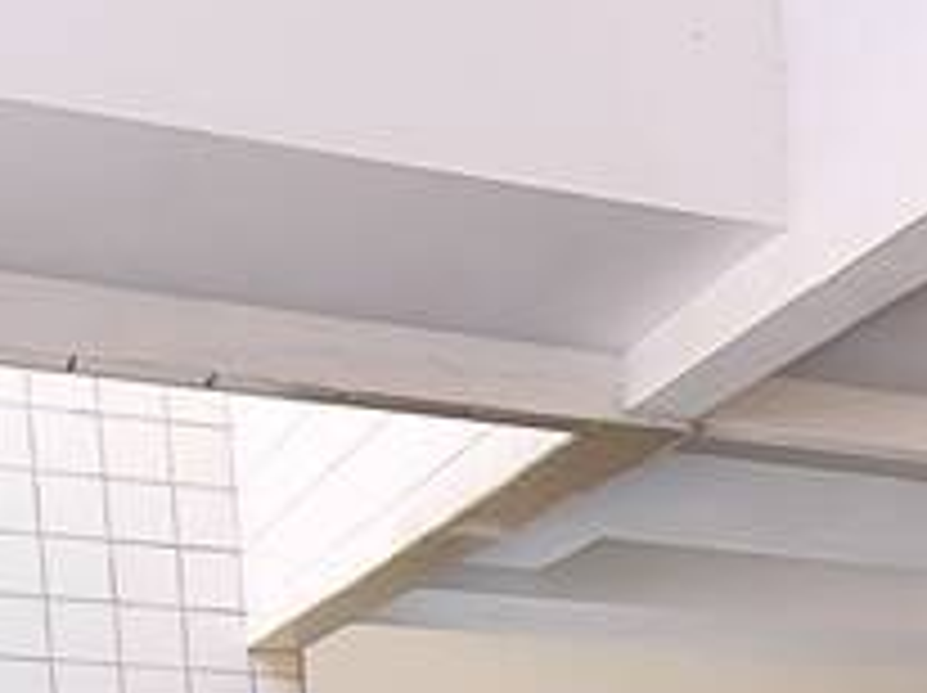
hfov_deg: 17.4
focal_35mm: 91
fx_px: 2434
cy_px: 1476
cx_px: 1688
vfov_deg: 13.4
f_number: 2.2
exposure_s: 1/149
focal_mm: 2.2
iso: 50
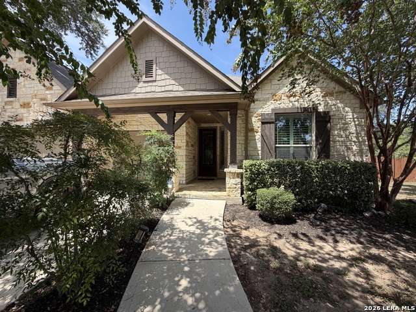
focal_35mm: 14
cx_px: 208
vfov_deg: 85.7
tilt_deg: +2.2
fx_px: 168
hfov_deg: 102.1
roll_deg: -0.6
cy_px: 156
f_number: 2.2
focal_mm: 2.22
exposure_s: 1/502
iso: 50
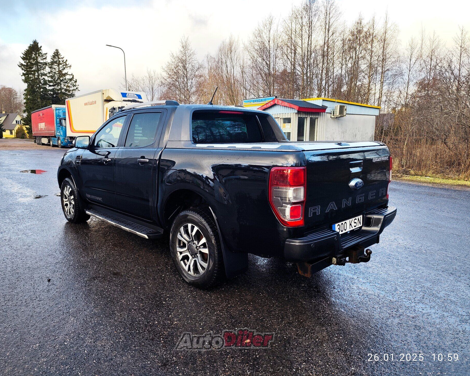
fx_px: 334
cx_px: 224
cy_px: 188
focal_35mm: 24
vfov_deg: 58.8
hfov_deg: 70.3
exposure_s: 1/177
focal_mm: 6.19
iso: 50
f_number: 1.65
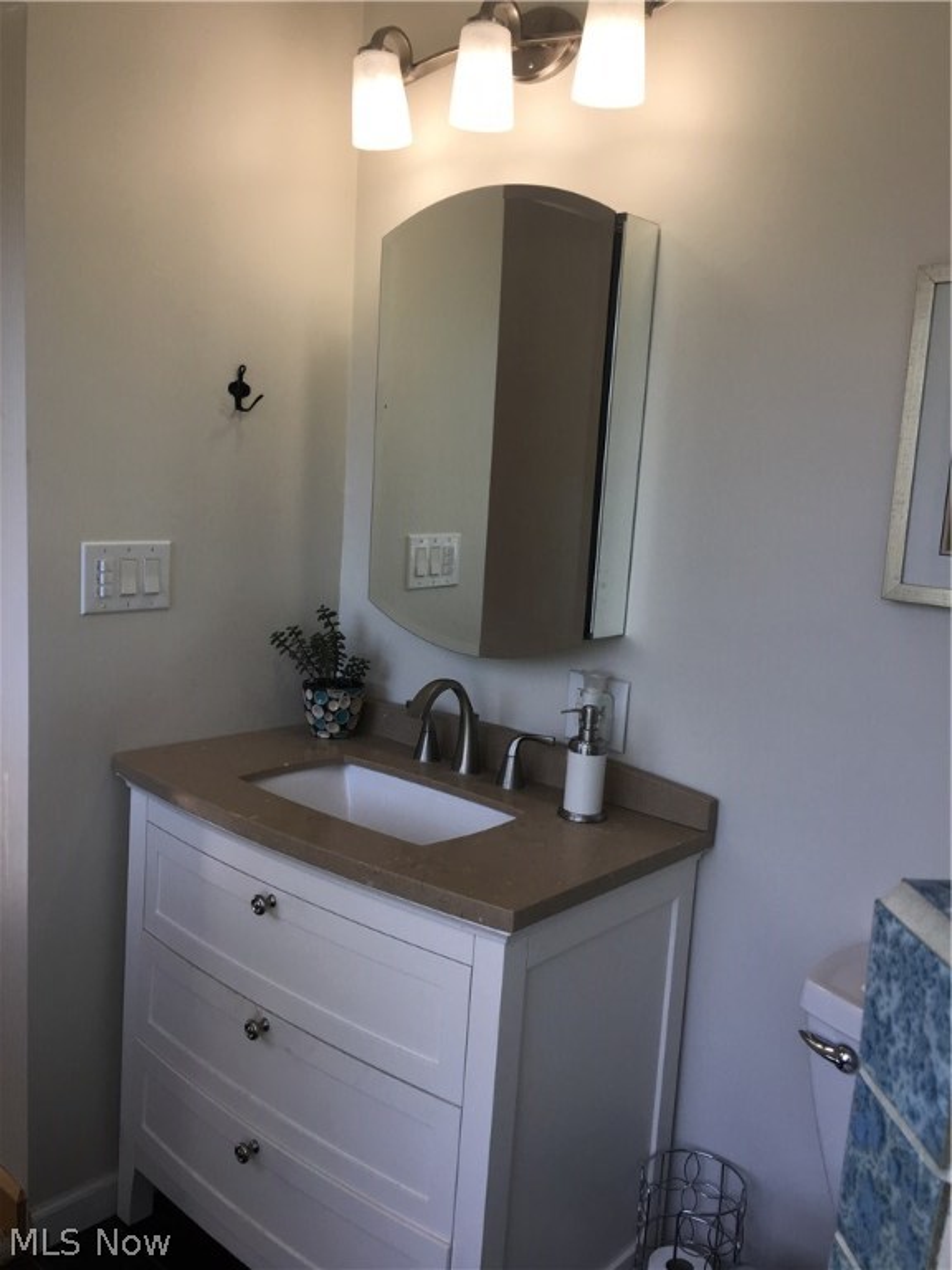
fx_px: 1063
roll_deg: -4.1
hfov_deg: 48.2
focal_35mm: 29
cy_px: 635
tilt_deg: -8.9
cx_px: 476
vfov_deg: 61.7
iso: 40
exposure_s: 1/120
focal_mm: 4.15
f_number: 2.2
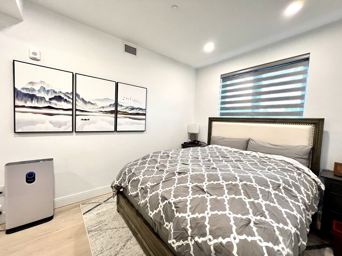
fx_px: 128
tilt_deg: -2.3
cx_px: 171
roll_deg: -2.7
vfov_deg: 89.9
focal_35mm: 13
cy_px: 128
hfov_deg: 106.2
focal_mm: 1.57
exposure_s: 1/120
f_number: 1.8
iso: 200
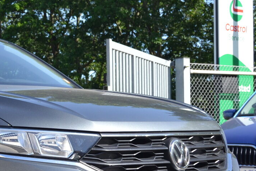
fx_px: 664
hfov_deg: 20.5
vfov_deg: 14.5
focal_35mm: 93
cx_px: -44
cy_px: 155
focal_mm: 23
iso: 100
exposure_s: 1/160
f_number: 6.3
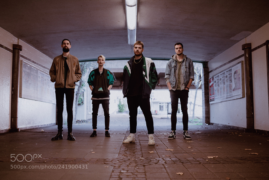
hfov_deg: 54.4
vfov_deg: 37.9
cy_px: 90
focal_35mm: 35
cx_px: 134
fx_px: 262
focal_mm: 35
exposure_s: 1/160
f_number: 2
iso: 250
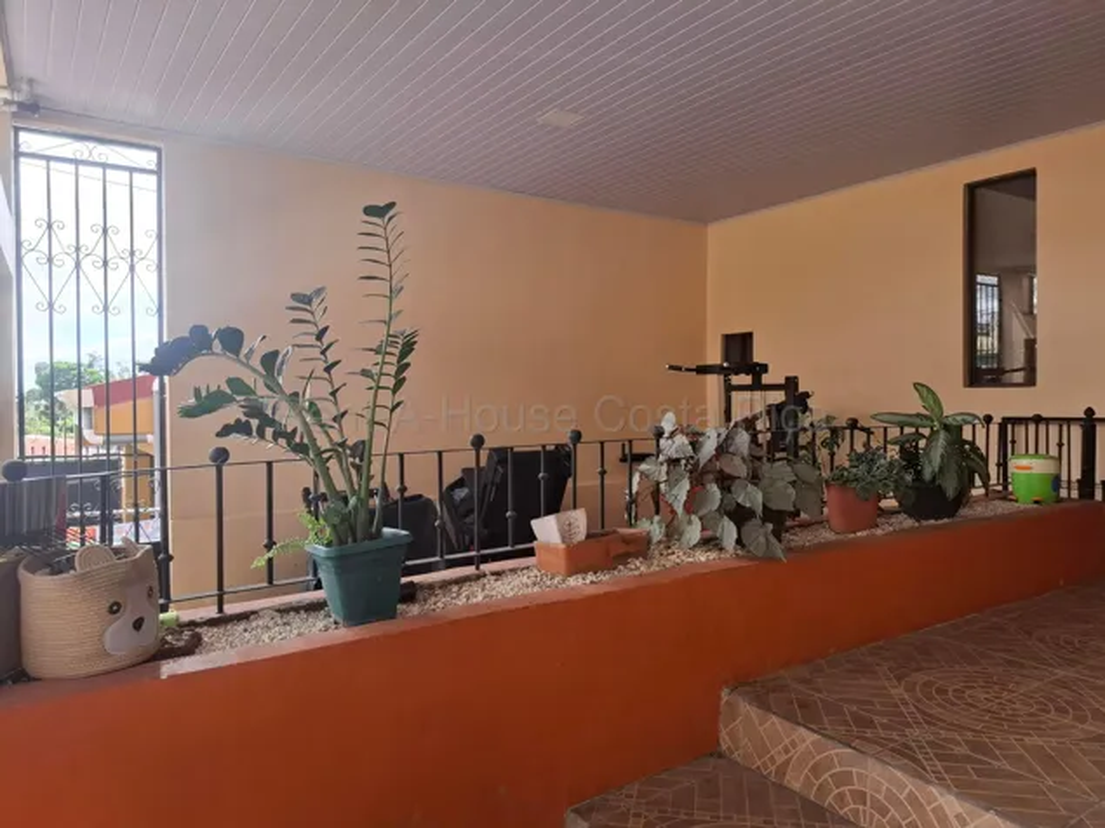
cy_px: 414
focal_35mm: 23
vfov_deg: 58.9
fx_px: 734
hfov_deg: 73.9
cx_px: 552
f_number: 1.8
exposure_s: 1/123
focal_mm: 5.54
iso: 50
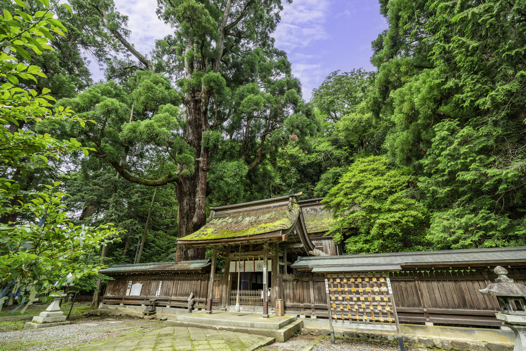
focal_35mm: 16
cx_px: 263
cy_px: 176
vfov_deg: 73.8
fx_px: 234
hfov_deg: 96.7
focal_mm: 16
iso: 100
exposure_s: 1/50
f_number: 5.6
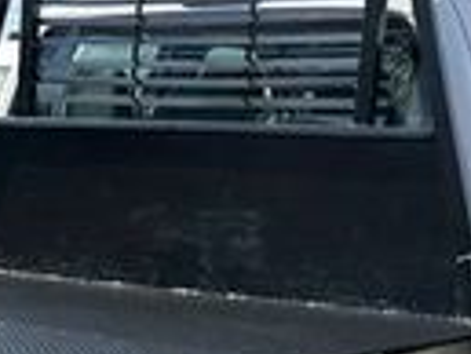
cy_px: 460
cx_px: -110
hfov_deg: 15.8
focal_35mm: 119
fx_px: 1621
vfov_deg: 12.1
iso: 80
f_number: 1.78
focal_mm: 6.76
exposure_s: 1/3584
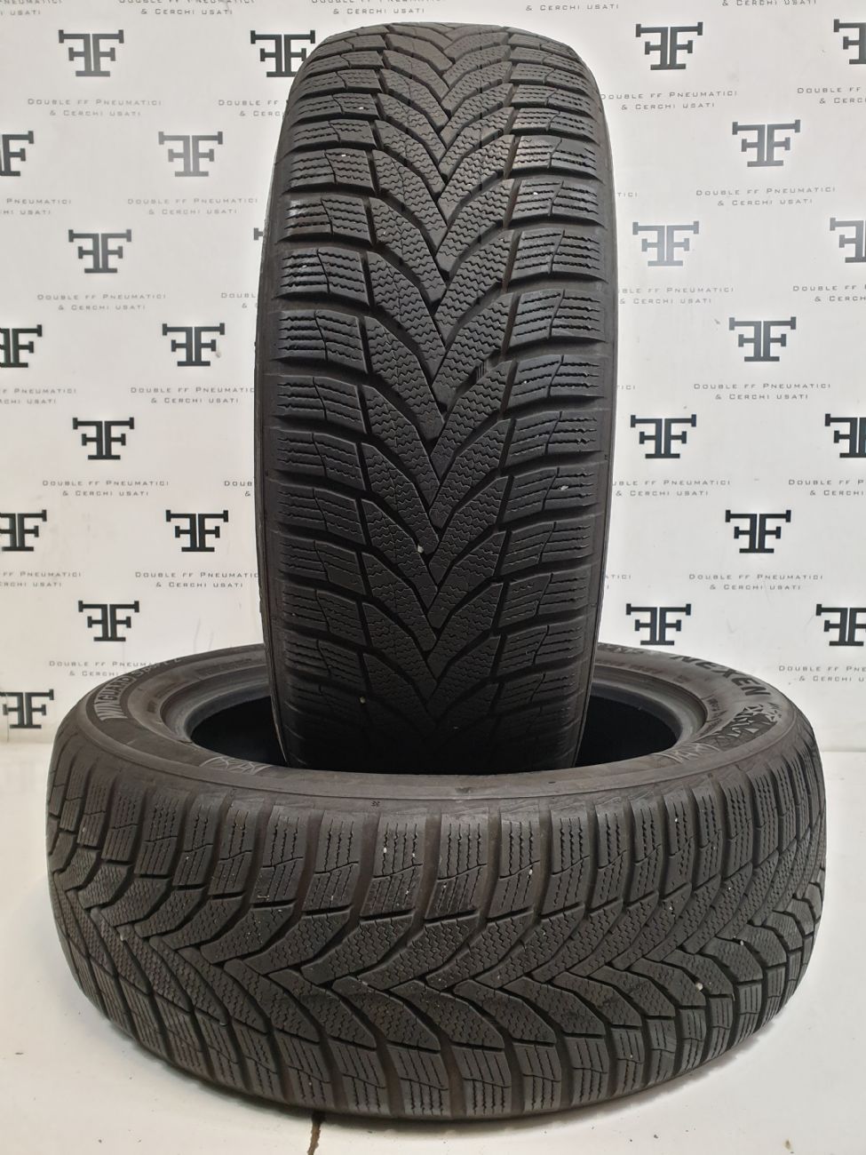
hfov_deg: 53.1
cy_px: 578
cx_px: 433
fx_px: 867
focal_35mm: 26
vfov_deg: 67.3
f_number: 2.4
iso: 125
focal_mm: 4.3
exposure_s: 1/50
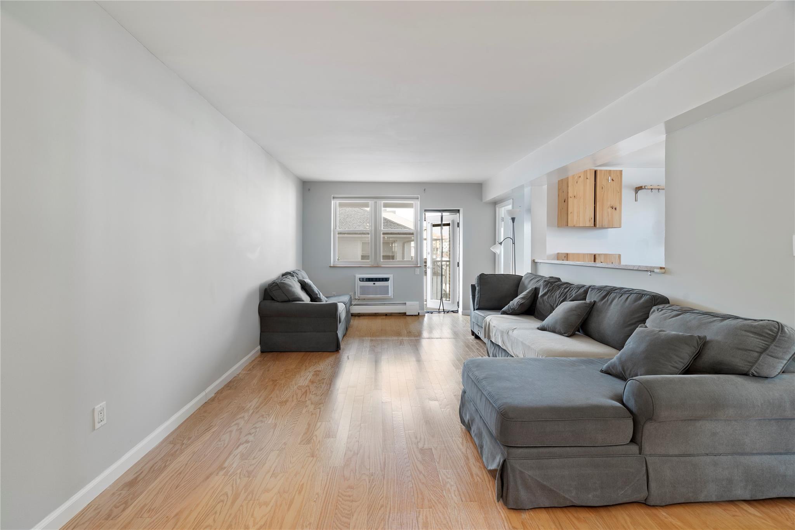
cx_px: 398
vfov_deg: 73.7
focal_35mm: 16
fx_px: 353
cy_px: 265
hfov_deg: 96.7
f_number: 9
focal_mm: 16
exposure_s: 8
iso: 100
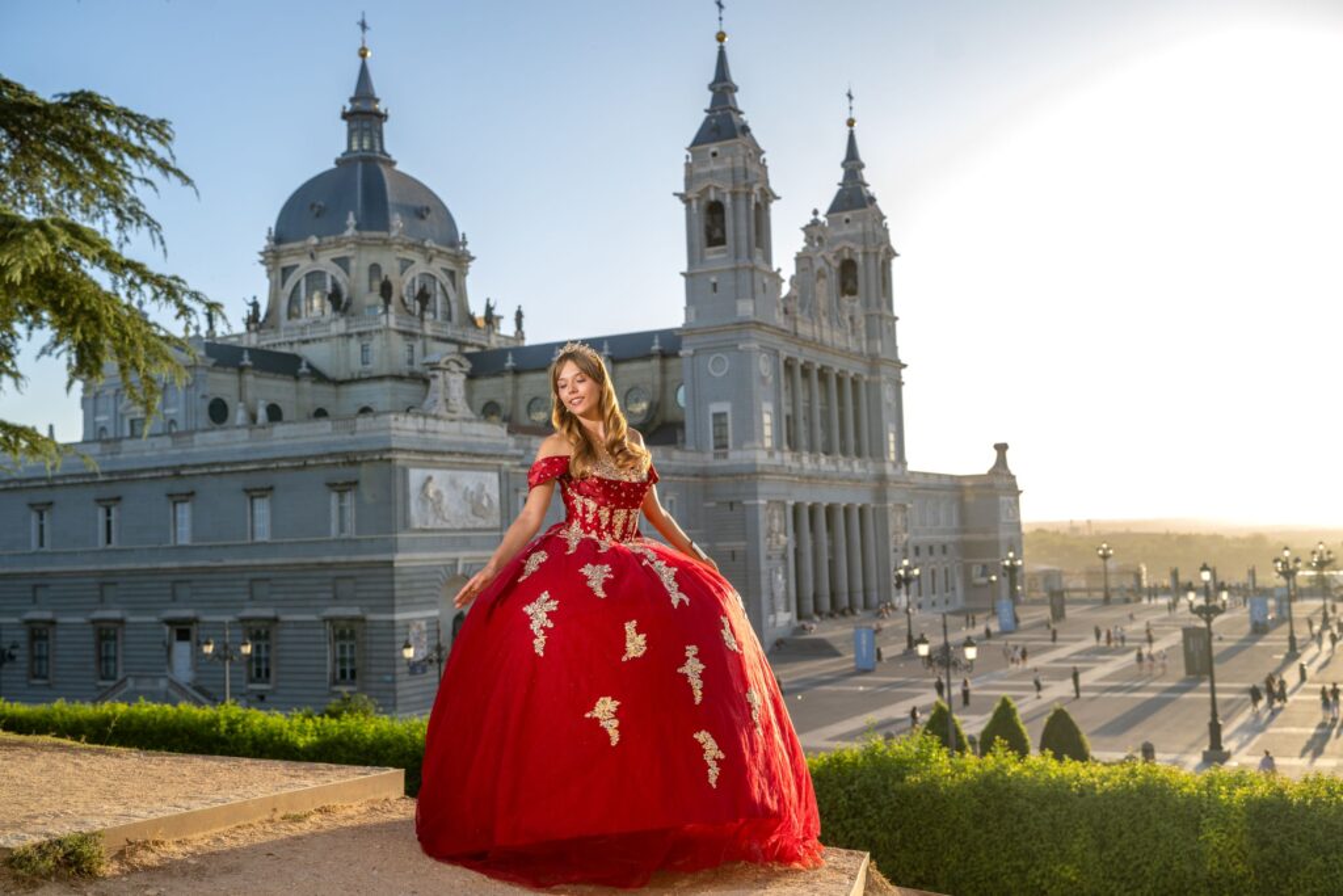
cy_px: 448
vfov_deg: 36.0
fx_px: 1380
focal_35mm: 37
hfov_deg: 51.9
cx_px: 672
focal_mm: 37
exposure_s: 1/200
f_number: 3.5
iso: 80
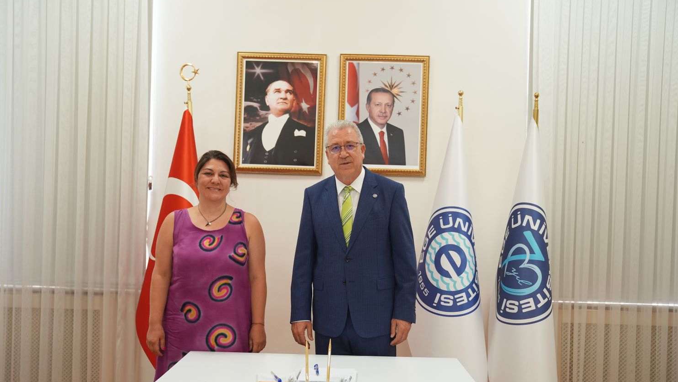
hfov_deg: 56.6
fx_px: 629
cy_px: 224
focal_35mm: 35
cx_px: 336
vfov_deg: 33.6
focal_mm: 33
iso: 1600
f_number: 3.2
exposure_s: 1/125
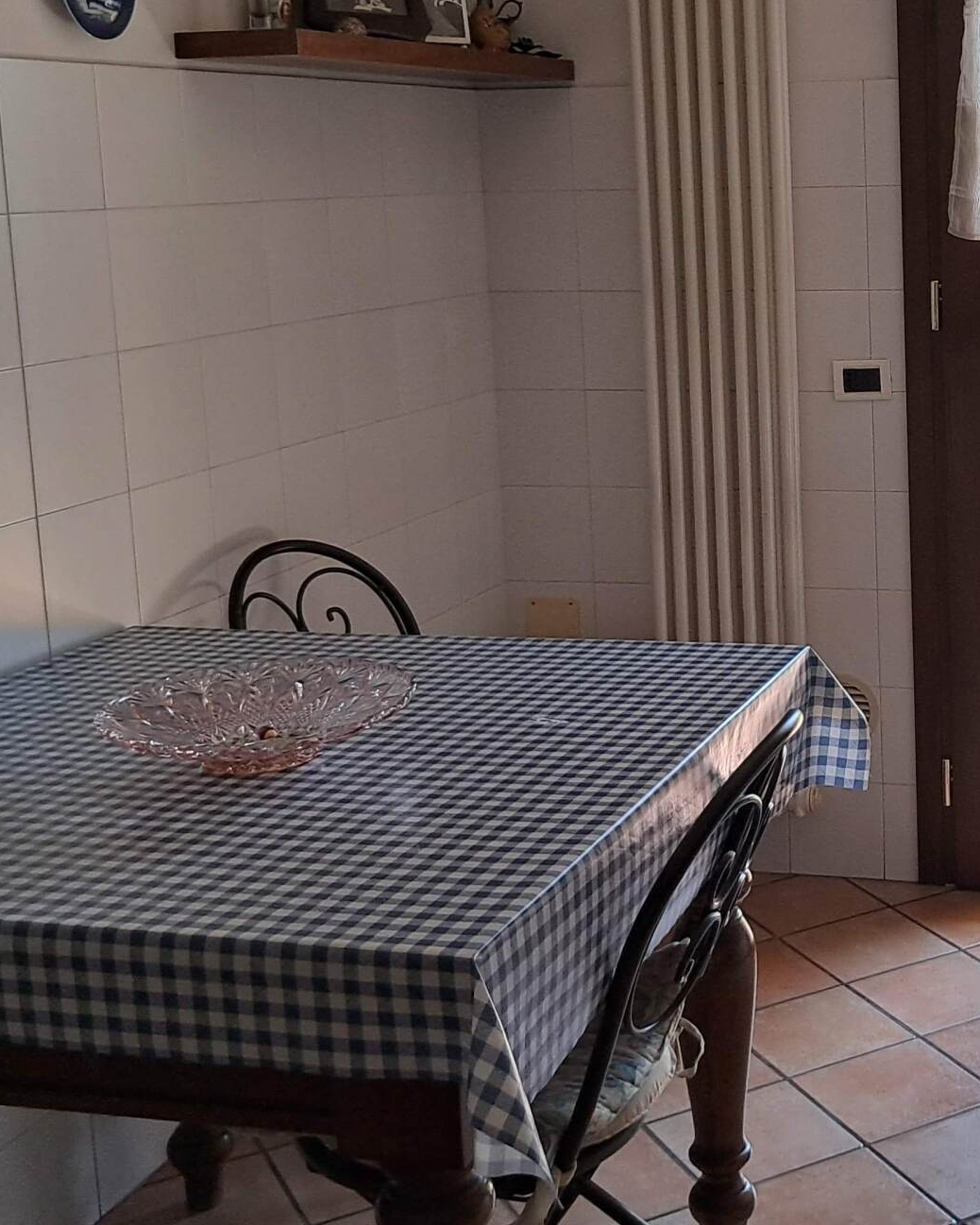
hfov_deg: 27.8
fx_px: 1885
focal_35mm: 52
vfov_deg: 35.8
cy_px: 454
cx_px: 932
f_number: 1.8
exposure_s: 1/50
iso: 50
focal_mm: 4
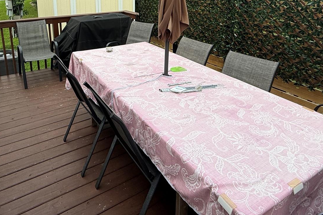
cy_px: 32
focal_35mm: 27
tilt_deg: -11.3
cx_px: 138
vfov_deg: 44.7
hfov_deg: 67.0
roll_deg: -0.7
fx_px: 242
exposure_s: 1/99
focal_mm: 2.22
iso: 64
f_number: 2.2
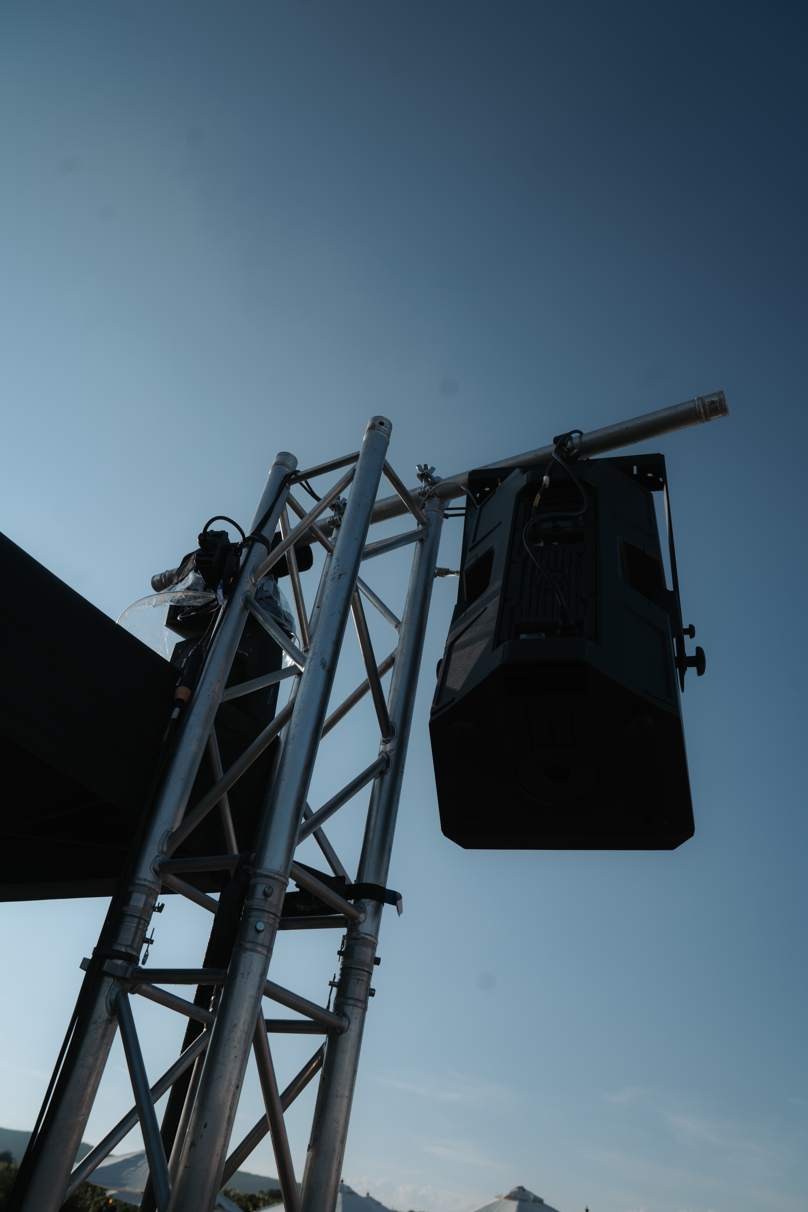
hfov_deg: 53.1
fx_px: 808
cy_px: 606
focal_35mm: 24
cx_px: 404
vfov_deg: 73.7
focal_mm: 24
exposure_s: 1/640
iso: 100
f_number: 5
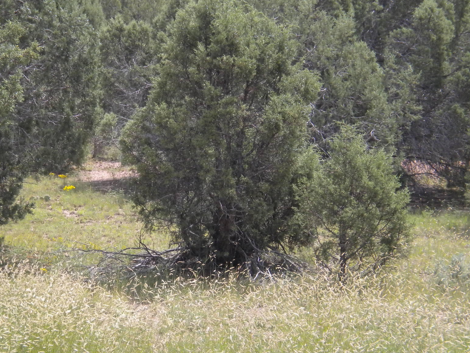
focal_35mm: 128
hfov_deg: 15.4
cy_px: 229
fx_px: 1738
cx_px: 170
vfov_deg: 11.6
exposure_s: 1/473
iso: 236
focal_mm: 17.3
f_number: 5.7
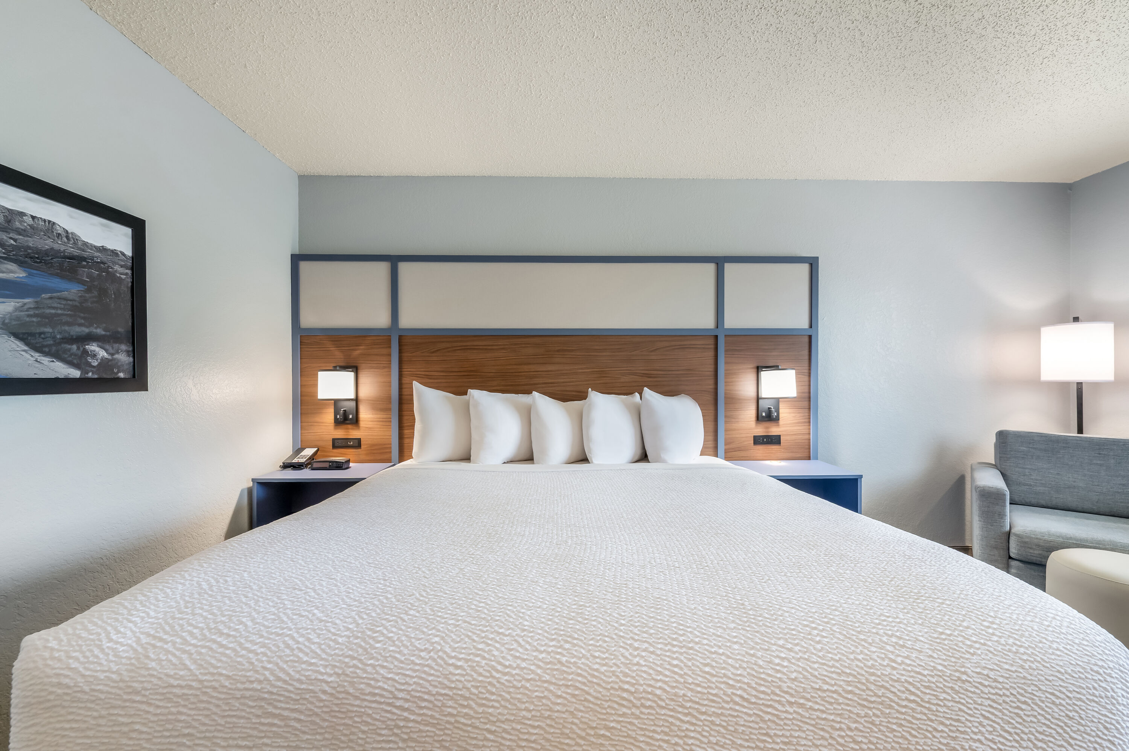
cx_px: 564
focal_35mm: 14
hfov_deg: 104.3
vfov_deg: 81.1
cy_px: 376
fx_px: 439
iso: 500
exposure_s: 1/30
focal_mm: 14
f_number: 8
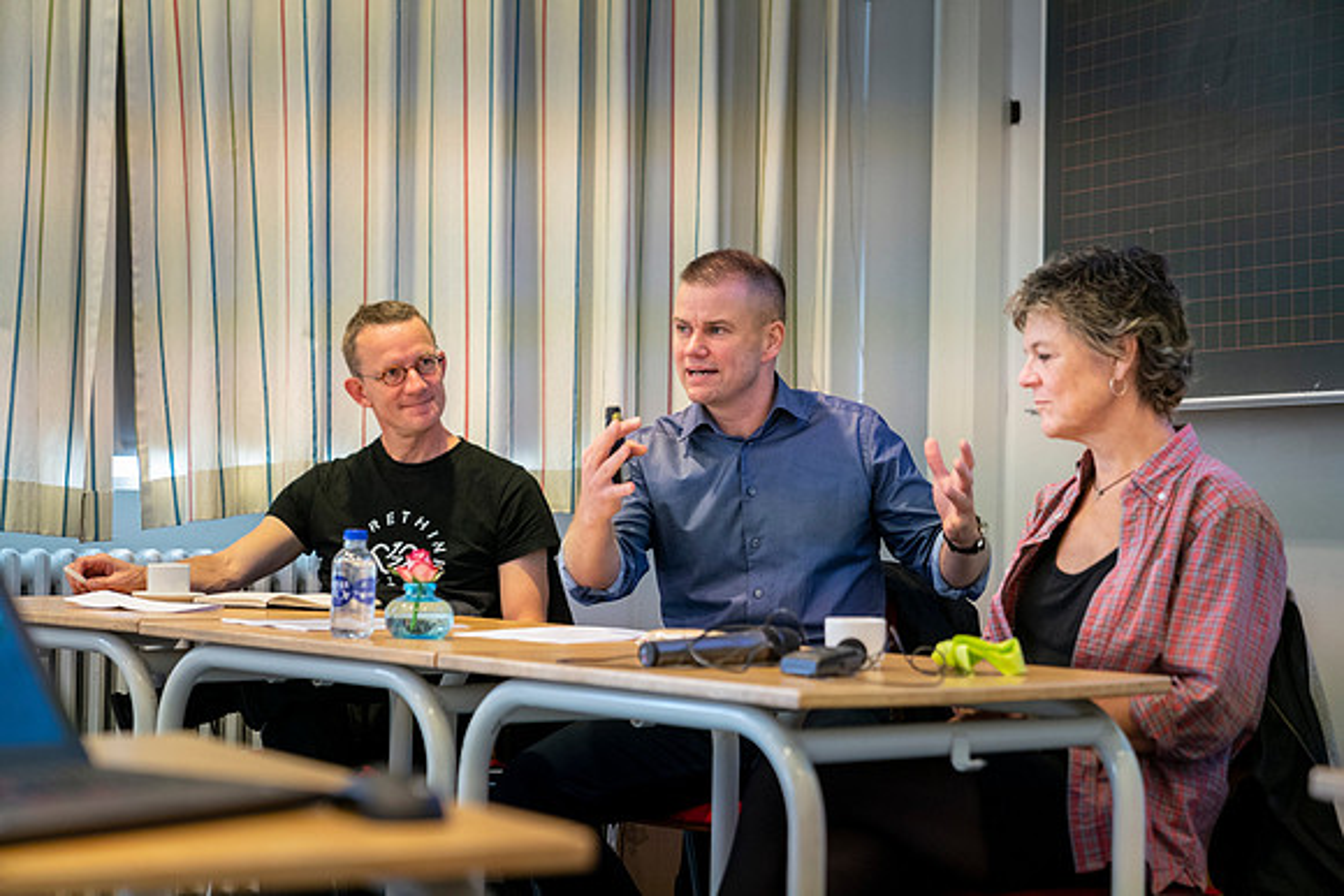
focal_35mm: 70
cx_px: 672
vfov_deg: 19.5
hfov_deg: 28.8
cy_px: 448
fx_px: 2614
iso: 5000
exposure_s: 1/160
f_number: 2.8
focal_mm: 70
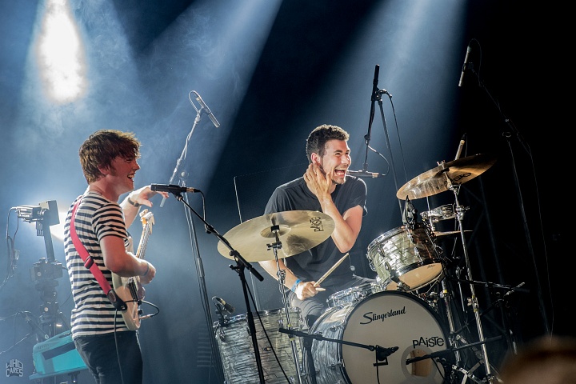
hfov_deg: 6.9
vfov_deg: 4.6
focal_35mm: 300
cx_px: 288
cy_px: 192
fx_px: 4800
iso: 800
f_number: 6.3
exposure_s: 1/125
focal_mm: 200
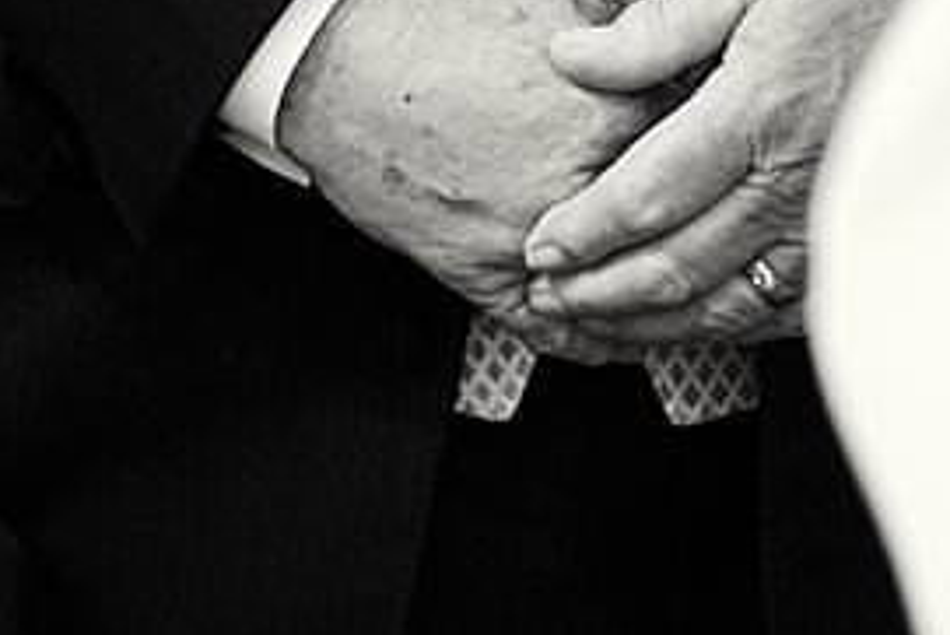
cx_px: -754
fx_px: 14917
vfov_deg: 2.4
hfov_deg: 3.6
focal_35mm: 565
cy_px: 417
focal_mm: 102.2
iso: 2000
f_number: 2.8
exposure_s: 1/80
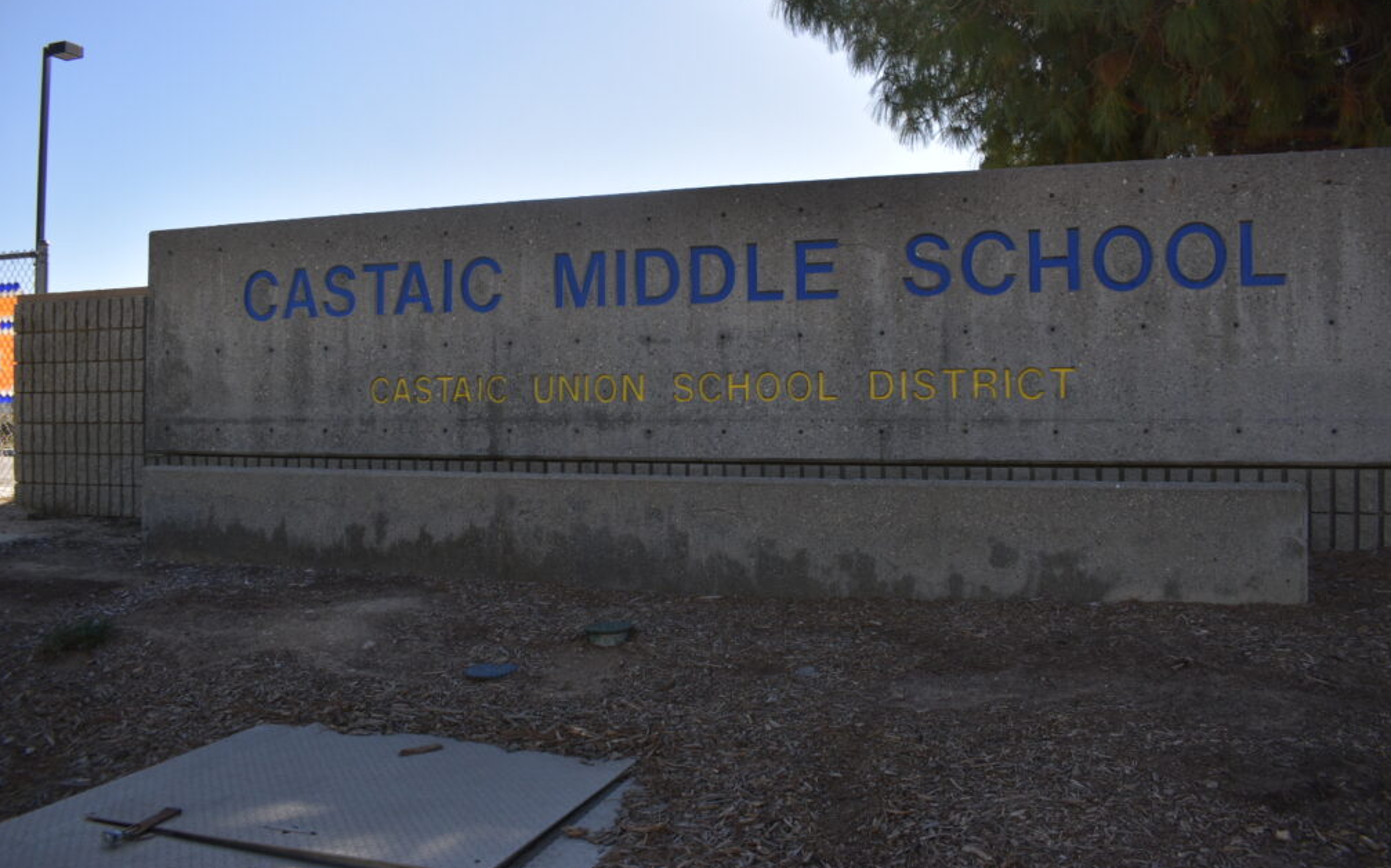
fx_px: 1061
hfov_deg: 66.5
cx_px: 696
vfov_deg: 44.5
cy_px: 400
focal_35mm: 28
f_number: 5
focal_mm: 18
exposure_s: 1/1250
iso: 400
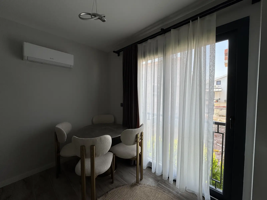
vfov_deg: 85.7
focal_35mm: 14
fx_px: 108
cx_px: 134
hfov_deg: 102.1
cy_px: 100
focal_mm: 2.22
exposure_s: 1/142
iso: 40
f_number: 2.2
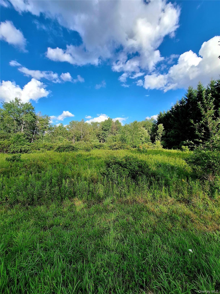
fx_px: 110
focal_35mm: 13
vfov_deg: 106.2
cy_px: 147
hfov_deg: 89.9
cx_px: 110
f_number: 2.2
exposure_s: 1/1429
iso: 40
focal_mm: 1.74
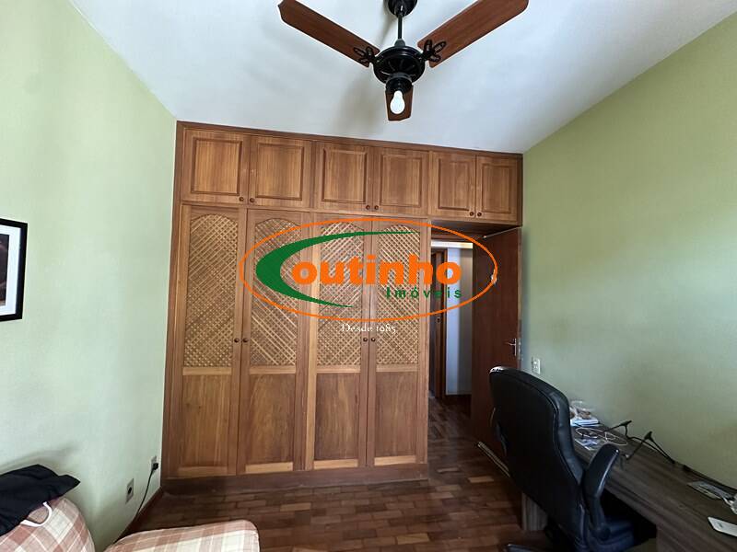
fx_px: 298
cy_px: 276
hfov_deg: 102.1
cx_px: 368
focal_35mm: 14
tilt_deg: +2.1
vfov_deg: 85.7
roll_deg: -0.9
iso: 800
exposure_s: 1/60
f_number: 2.2
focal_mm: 2.22
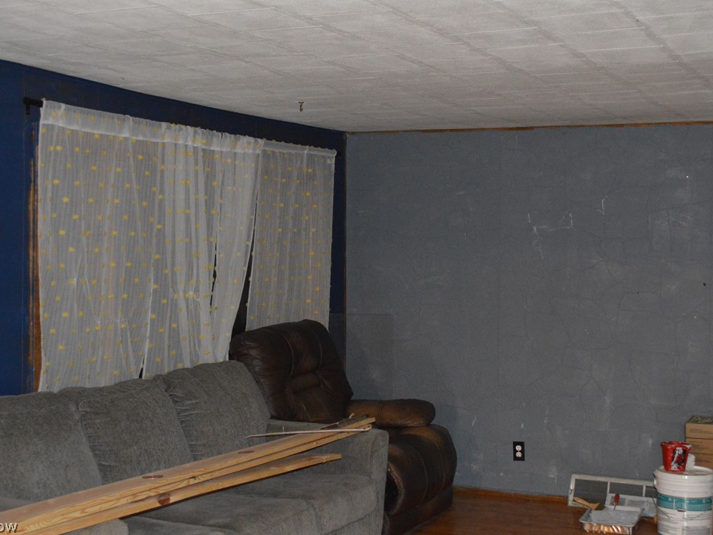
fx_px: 1092
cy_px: 266
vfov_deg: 27.5
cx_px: 351
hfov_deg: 36.2
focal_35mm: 53
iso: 3200
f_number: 4.8
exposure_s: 1/60
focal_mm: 32
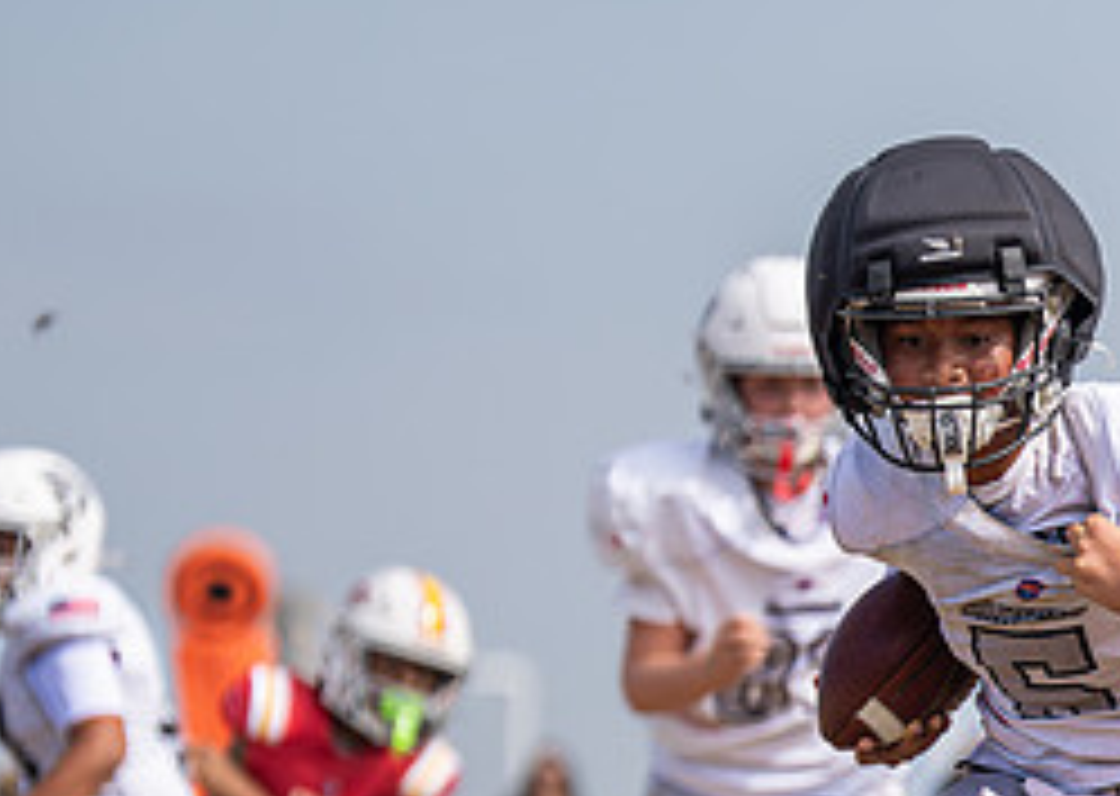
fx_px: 13433
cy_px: 899
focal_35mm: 423
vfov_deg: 3.4
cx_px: 1536
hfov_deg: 4.7
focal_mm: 151
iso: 160
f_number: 2.8
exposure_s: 1/4000
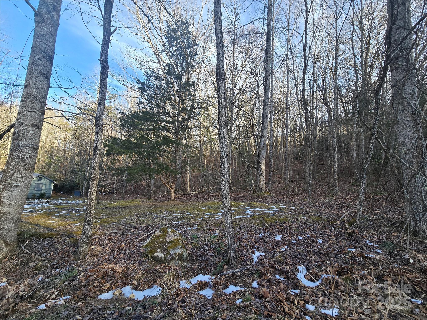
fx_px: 160
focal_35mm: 13
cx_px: 214
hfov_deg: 106.2
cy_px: 160
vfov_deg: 89.9
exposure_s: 1/381
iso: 50
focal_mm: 2.2
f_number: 2.2
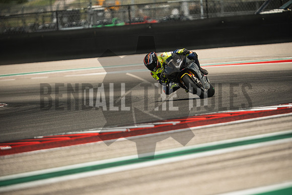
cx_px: 146
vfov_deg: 3.3
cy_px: 98
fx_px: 3407
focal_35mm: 420
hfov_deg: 4.9
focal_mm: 280
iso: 250
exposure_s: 1/2000
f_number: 2.8
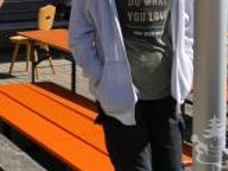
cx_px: -22
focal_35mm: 105
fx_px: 692
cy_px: -18
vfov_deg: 13.8
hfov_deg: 18.0
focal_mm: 7.8
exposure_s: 1/800
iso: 80
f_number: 3.7
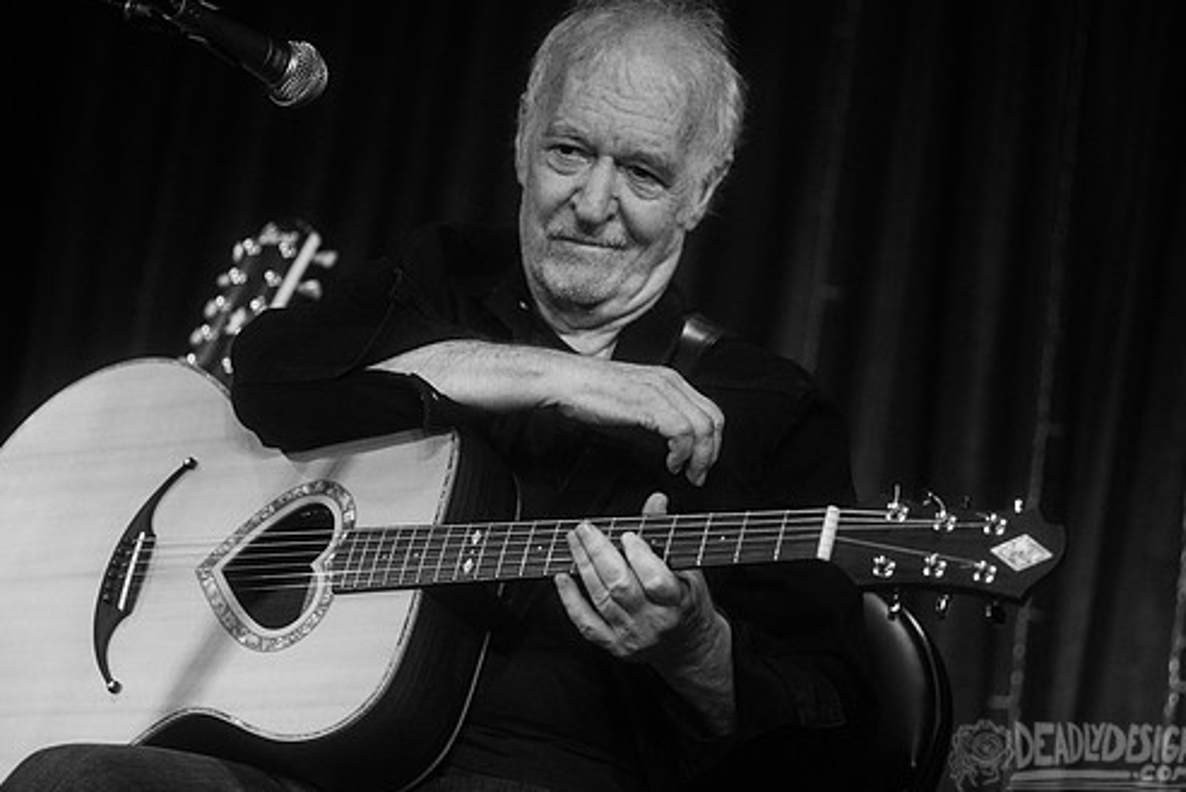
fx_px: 3822
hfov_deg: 17.6
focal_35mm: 116
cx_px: 563
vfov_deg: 11.8
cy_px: 323
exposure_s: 1/200
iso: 2500
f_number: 3.2
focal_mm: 95
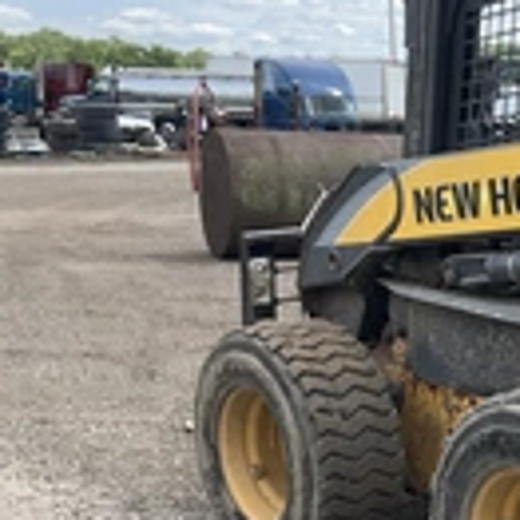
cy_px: 325
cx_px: 738
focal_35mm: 78
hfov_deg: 19.8
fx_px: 1326
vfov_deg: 22.1
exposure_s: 1/883
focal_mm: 3
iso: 25
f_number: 1.8
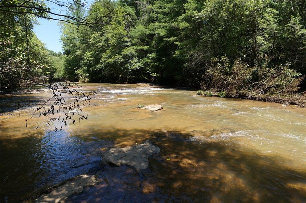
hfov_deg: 90.1
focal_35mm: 18
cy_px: 102
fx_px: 153
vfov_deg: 67.1
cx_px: 153
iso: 100
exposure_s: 1/100
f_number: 9
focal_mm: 12
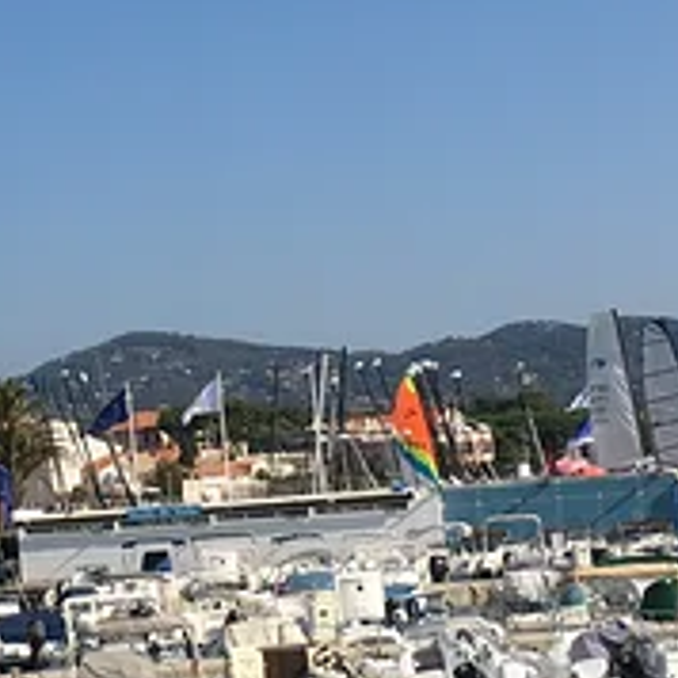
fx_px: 2548
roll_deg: +4.0
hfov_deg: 14.9
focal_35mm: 115
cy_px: 240
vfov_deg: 15.1
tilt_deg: +6.4
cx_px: -11
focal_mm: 4.15
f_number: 2.2
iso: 25
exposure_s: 1/2198
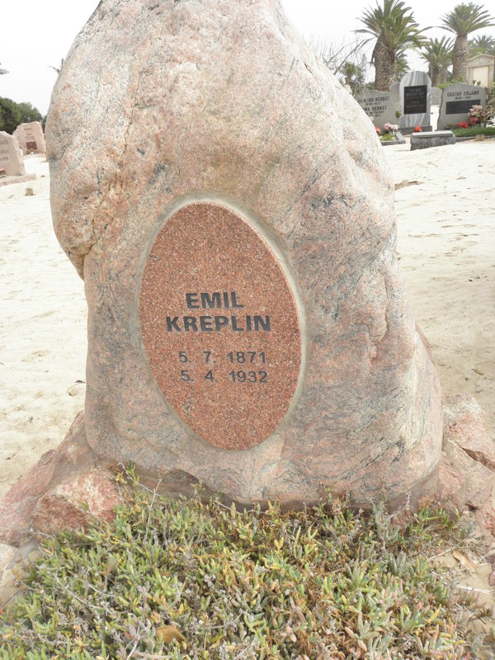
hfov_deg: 51.4
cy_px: 330
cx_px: 248
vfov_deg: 65.3
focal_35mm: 27
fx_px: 515
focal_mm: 4.83
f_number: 5.6
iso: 200
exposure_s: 1/500
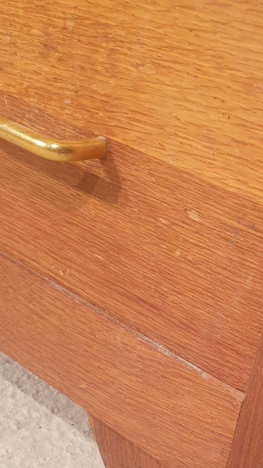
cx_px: 186
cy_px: 435
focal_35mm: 56
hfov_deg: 21.3
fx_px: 694
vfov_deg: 34.8
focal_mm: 4.3
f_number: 2.4
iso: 160
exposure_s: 1/50
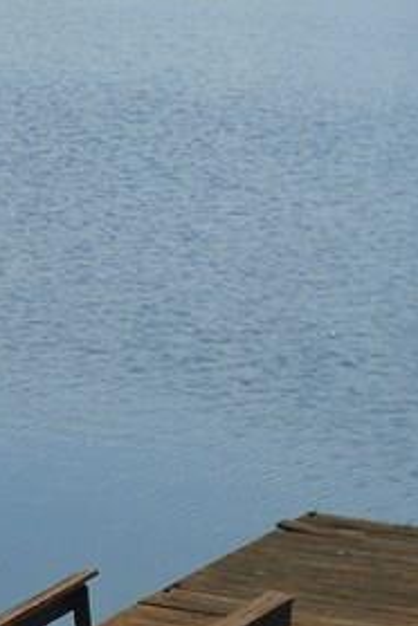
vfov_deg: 11.0
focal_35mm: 187
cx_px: -169
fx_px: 3257
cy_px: 482
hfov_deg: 7.2
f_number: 4.5
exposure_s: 1/1000
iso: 100
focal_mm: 8.7
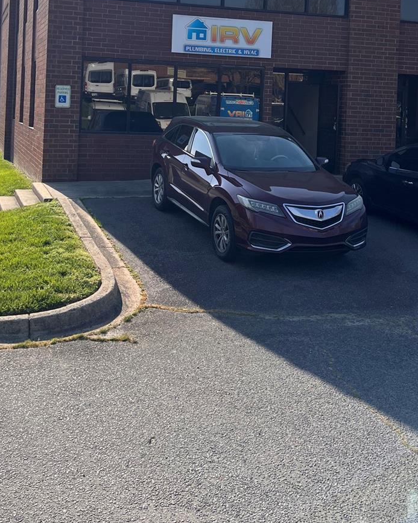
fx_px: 696
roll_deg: -2.8
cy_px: 97
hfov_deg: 33.3
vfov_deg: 39.4
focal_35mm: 45
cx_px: 168
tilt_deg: +0.3
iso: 50
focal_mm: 5.7
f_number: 1.5
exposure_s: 1/5882
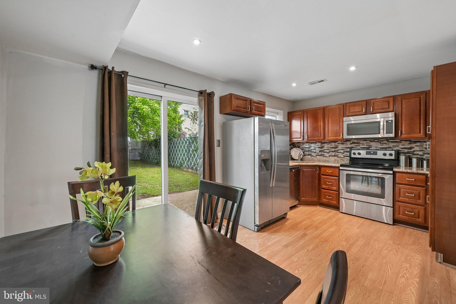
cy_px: 152
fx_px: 177
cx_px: 228
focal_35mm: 14
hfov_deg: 104.3
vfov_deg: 81.2
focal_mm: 14
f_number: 11
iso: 400
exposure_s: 1/3.33
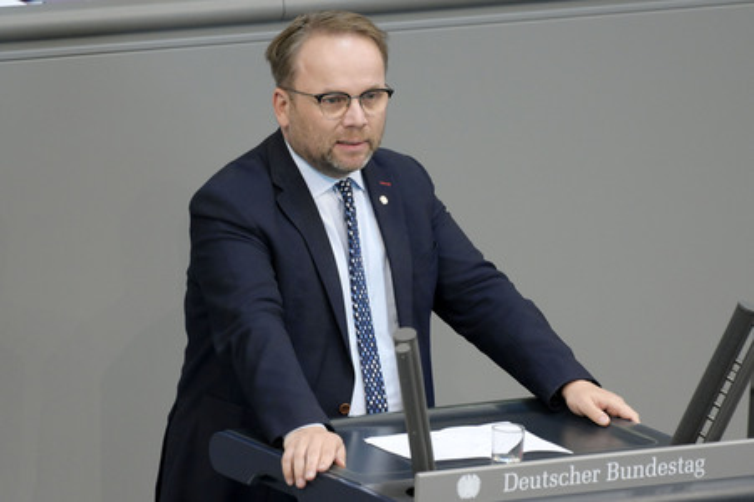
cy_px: 251
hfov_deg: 5.0
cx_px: 377
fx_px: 8581
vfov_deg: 3.3
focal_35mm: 410
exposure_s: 1/320
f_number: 5.6
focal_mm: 410
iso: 8000
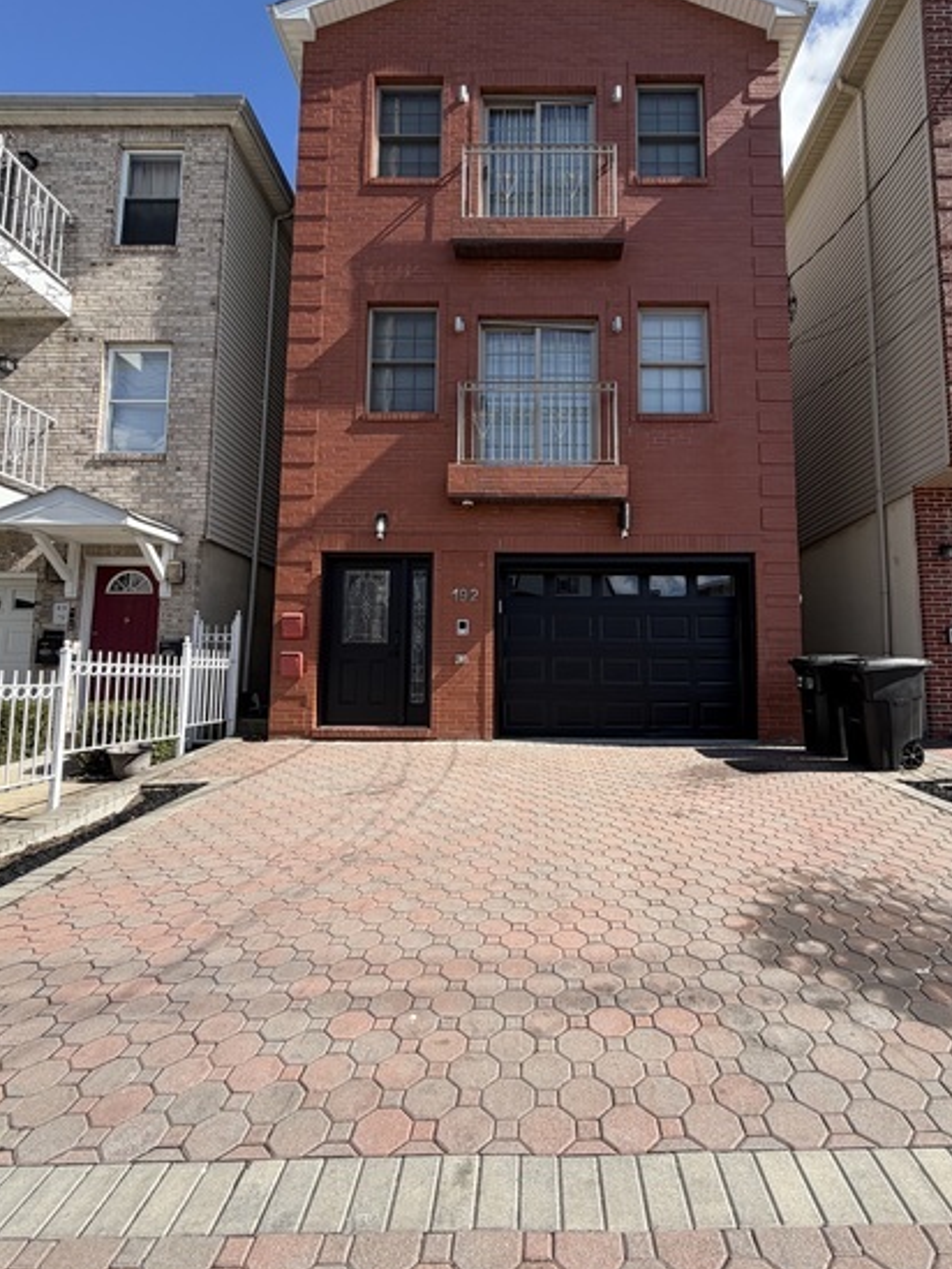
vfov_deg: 91.0
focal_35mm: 17
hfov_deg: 74.4
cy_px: 628
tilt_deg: +5.9
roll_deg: -0.5
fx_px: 623
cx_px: 538
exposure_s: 1/770
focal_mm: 2.22
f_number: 2.2
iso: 32
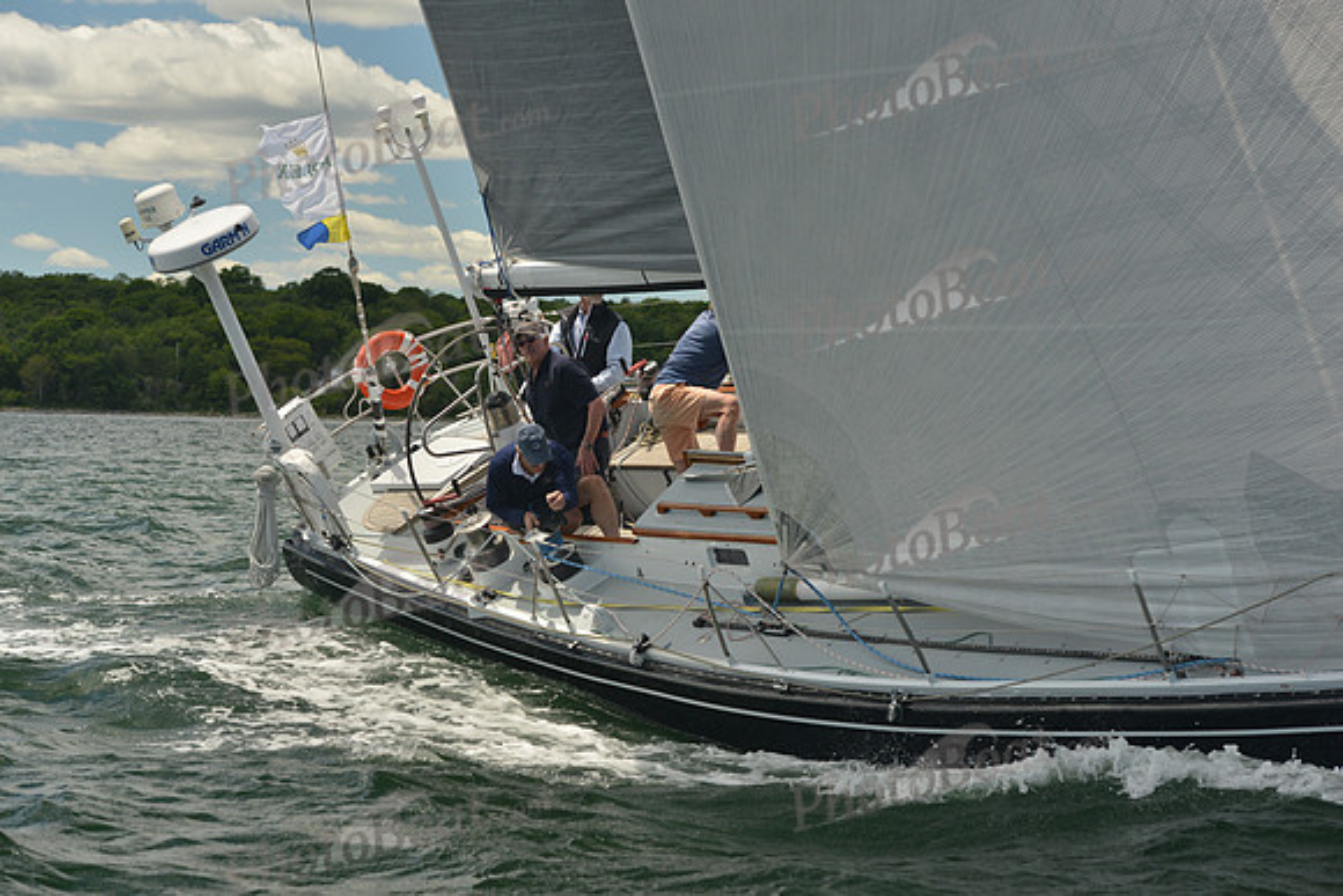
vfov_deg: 15.2
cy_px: 448
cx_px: 672
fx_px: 3358
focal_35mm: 90
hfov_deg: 22.6
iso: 400
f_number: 5.6
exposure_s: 1/800
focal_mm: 90
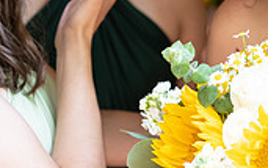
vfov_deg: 6.9
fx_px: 1388
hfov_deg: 10.9
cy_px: -20
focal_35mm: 190
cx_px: 301
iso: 320
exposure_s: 1/160
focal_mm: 55
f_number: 2.5
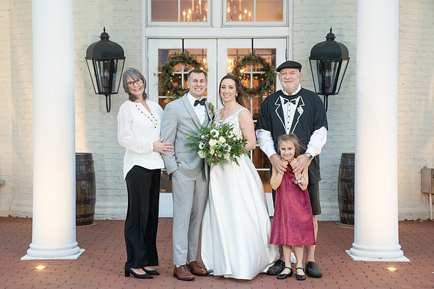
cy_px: 152
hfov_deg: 27.2
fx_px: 897
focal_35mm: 74
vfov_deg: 18.3
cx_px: 205
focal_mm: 70
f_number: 4
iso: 4000
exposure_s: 1/100
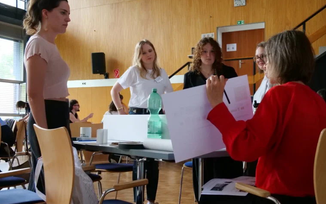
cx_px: 165
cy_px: 108
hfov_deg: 46.2
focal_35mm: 43
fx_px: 382
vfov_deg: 29.9
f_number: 6.3
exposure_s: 1/50
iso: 1600
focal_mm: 20
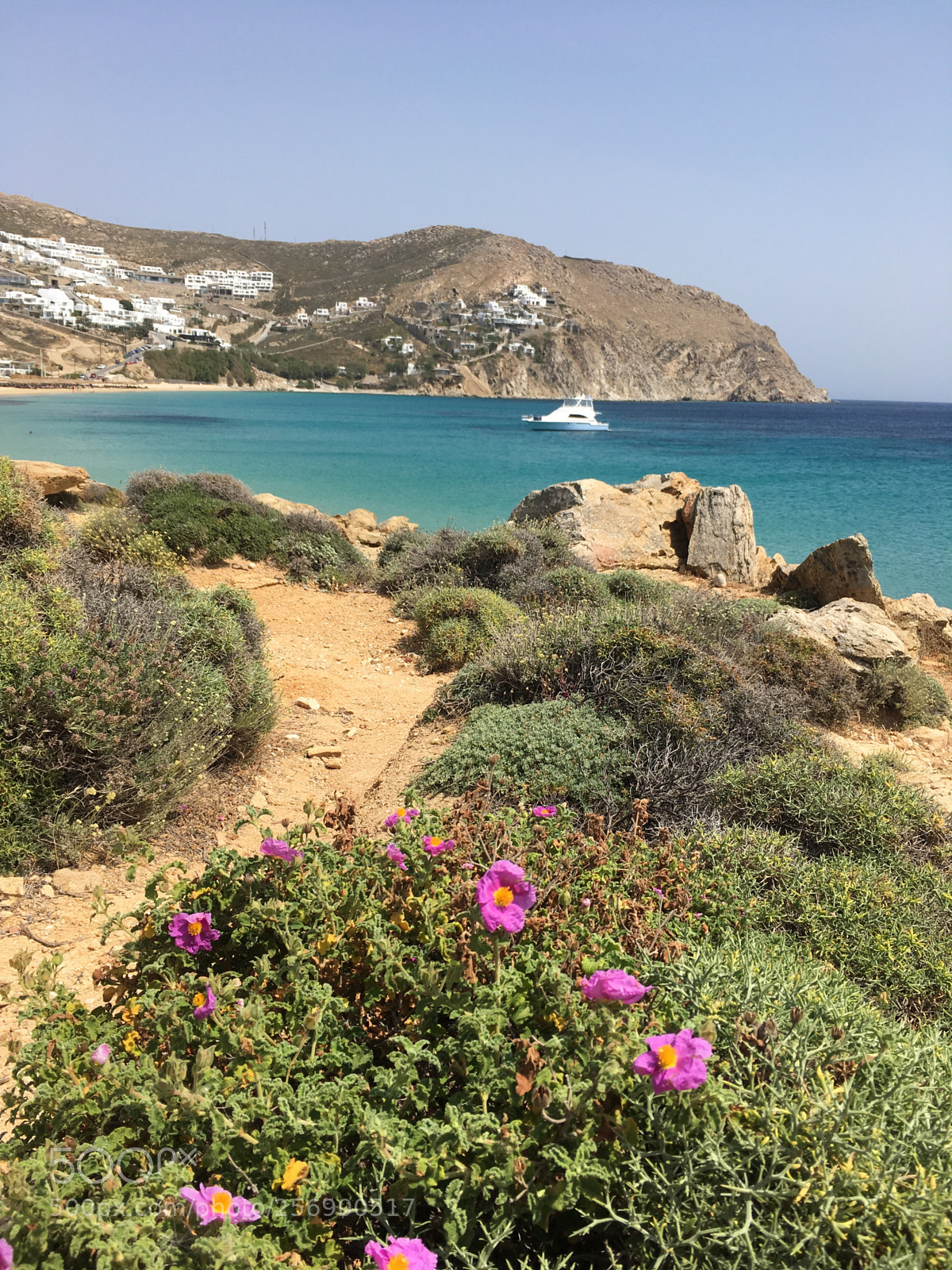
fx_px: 1063
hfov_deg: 48.2
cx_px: 476
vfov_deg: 61.7
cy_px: 635
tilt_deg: -13.6
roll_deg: -2.6
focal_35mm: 29
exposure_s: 1/1789
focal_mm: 4.15
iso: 25
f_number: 2.2
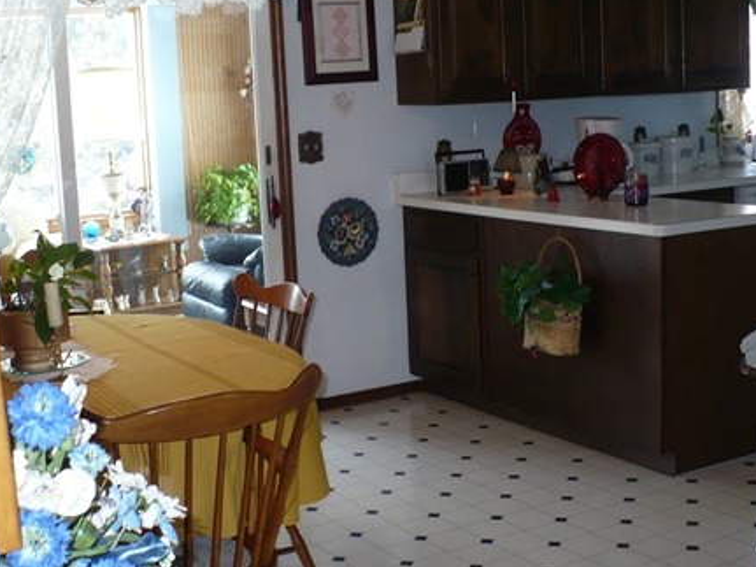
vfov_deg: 26.5
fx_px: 1201
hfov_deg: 34.9
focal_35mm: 55
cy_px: 288
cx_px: 344
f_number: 2.8
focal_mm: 6.1
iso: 160
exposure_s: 1/30
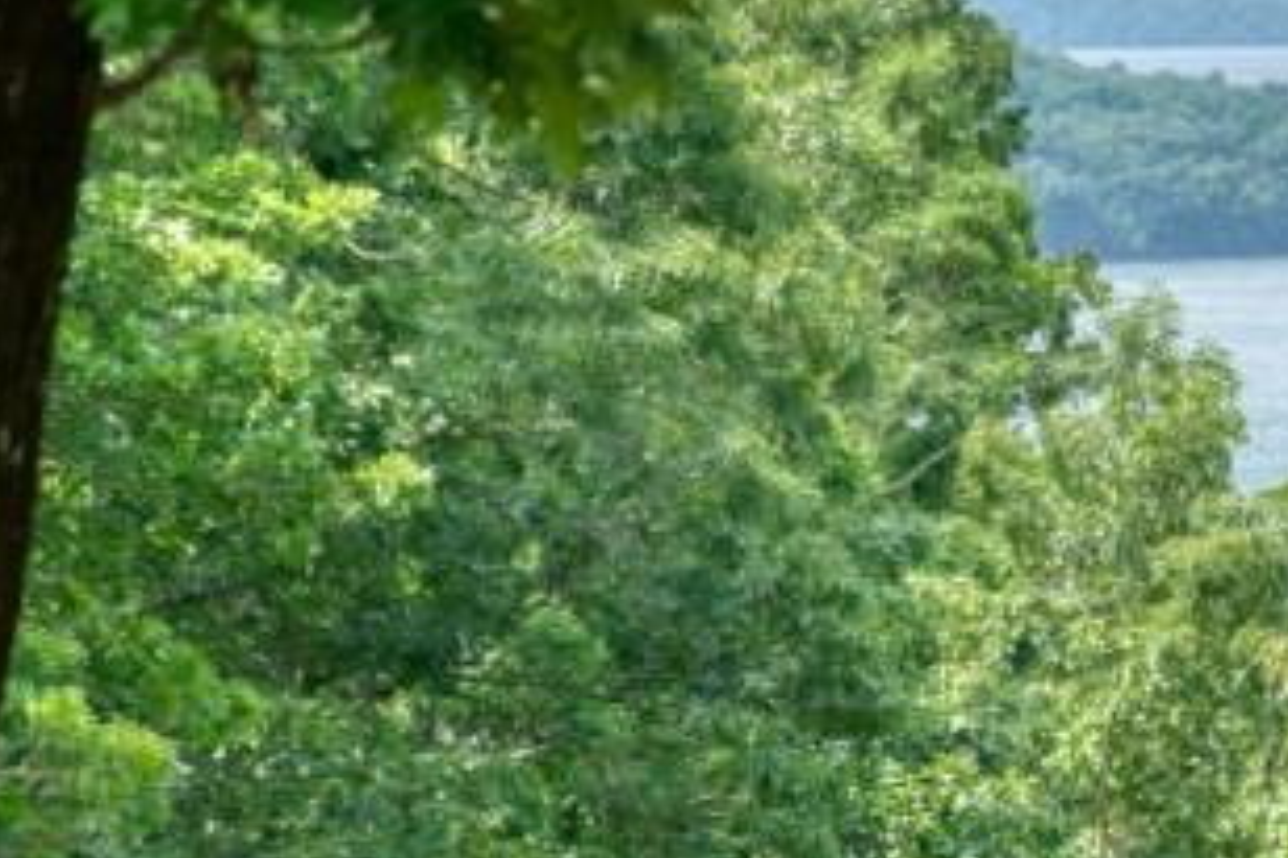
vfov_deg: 3.9
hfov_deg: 5.8
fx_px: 12479
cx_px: 2116
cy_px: 318
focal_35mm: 349
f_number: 4
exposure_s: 1/125
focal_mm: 105
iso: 200
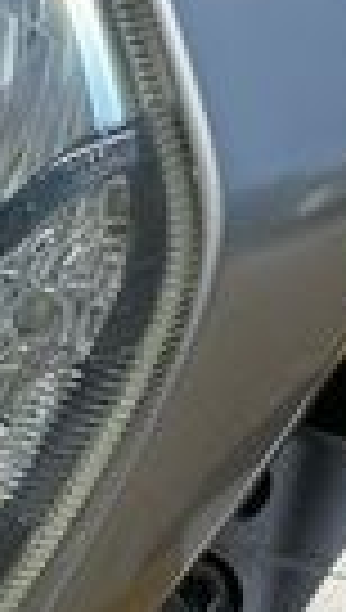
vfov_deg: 17.3
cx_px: -162
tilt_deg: -6.2
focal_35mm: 123
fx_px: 1996
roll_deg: +0.7
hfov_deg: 9.6
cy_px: 148
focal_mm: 6.86
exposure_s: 1/4348
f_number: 1.78
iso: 80
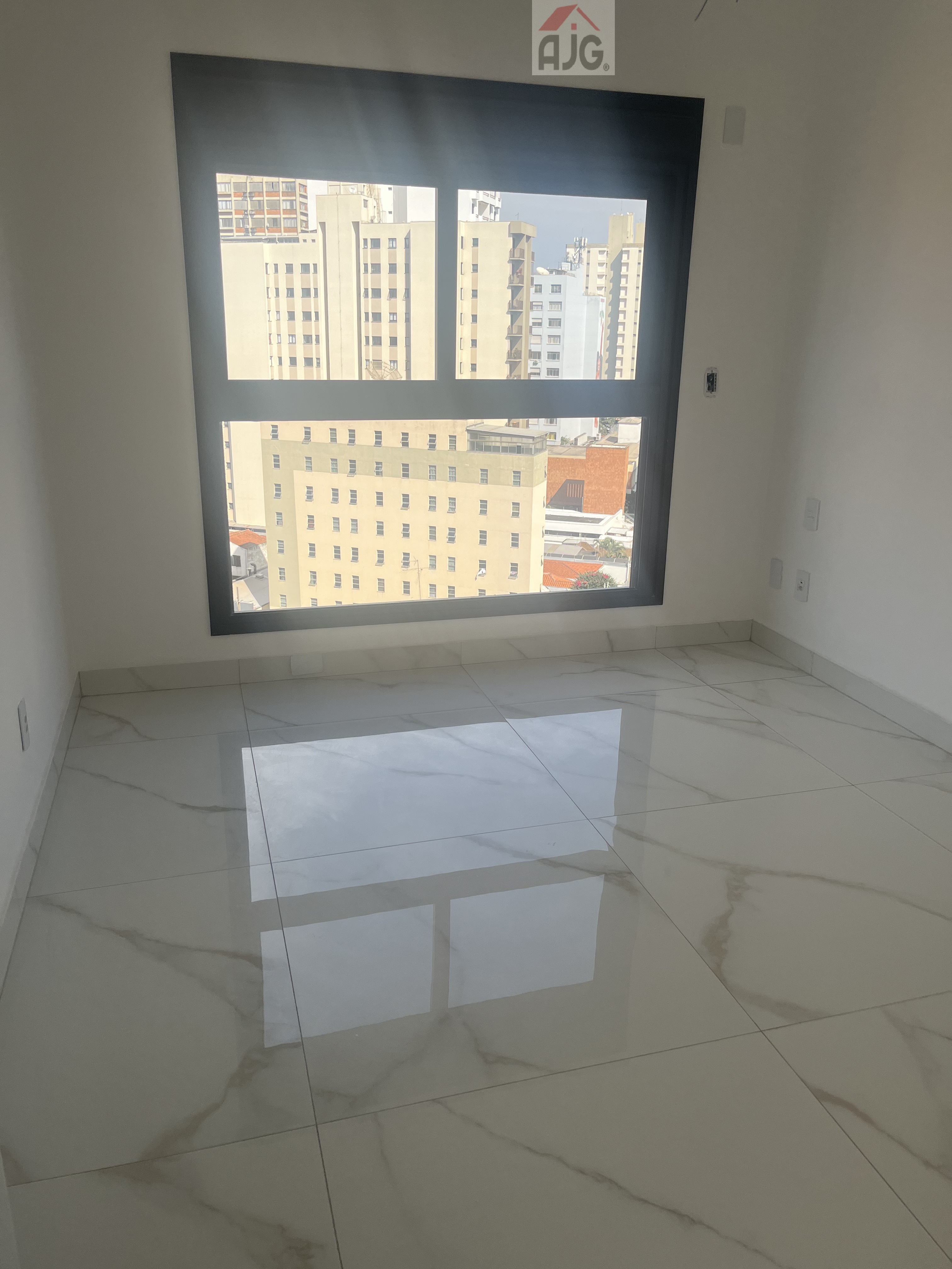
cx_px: 476
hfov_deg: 53.1
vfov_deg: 67.3
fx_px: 953
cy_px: 634
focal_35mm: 26
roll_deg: -1.9
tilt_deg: -17.8
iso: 50
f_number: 1.6
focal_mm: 5.1
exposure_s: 1/2688
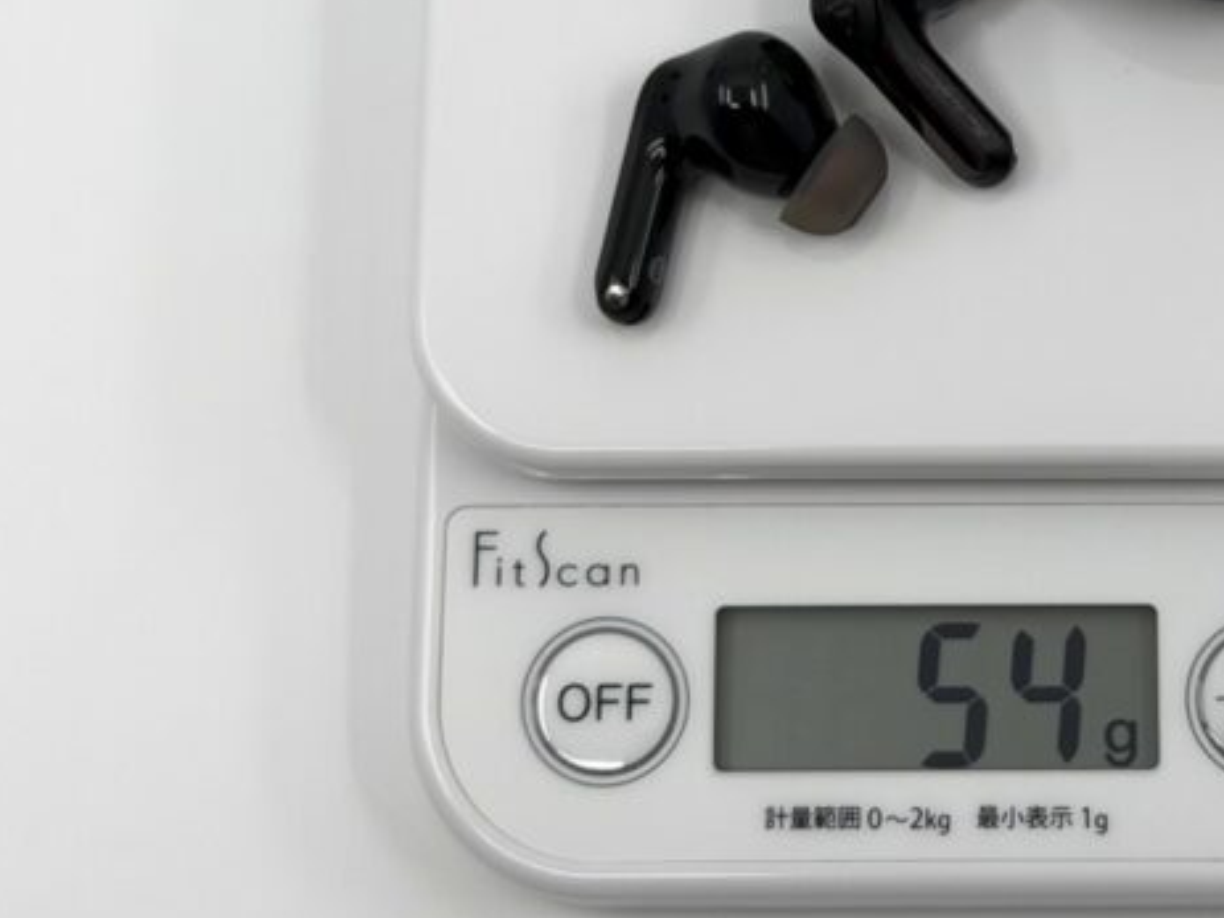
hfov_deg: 23.2
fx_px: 2934
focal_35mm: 83
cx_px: 981
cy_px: 180
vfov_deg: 17.6
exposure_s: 1/1133
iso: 64
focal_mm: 6.8
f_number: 1.8
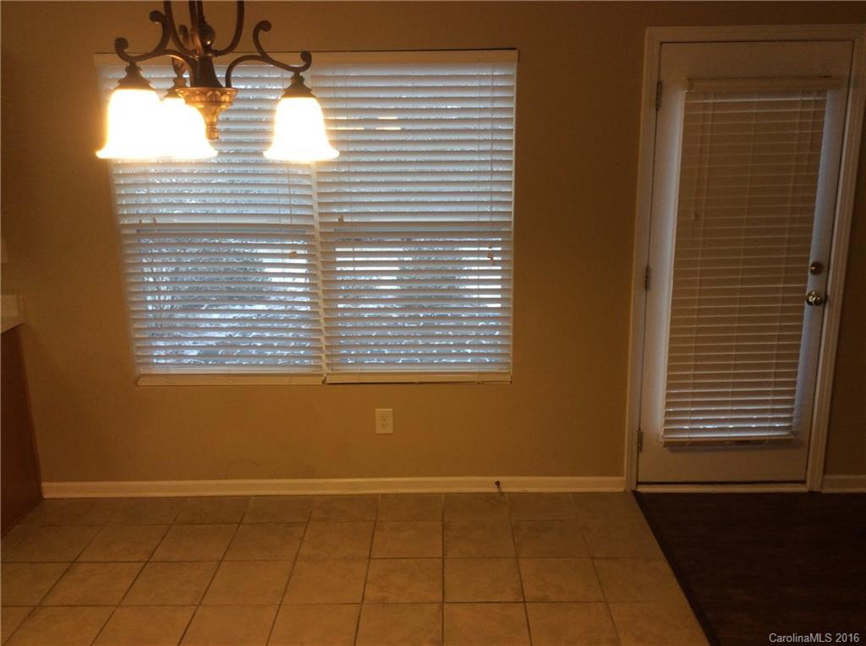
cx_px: 433
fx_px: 799
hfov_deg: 56.9
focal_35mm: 32
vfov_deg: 44.0
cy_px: 323
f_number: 2.4
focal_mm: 3.3
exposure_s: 1/24
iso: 50
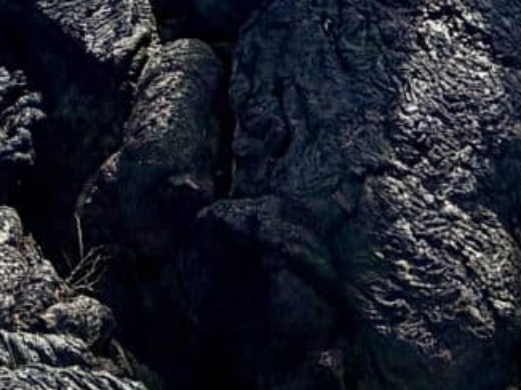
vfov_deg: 11.0
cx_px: 251
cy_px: -780
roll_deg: -1.5
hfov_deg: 22.3
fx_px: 1323
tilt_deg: -1.4
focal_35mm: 88
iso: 20
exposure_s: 1/2237
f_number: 2.2
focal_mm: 2.22
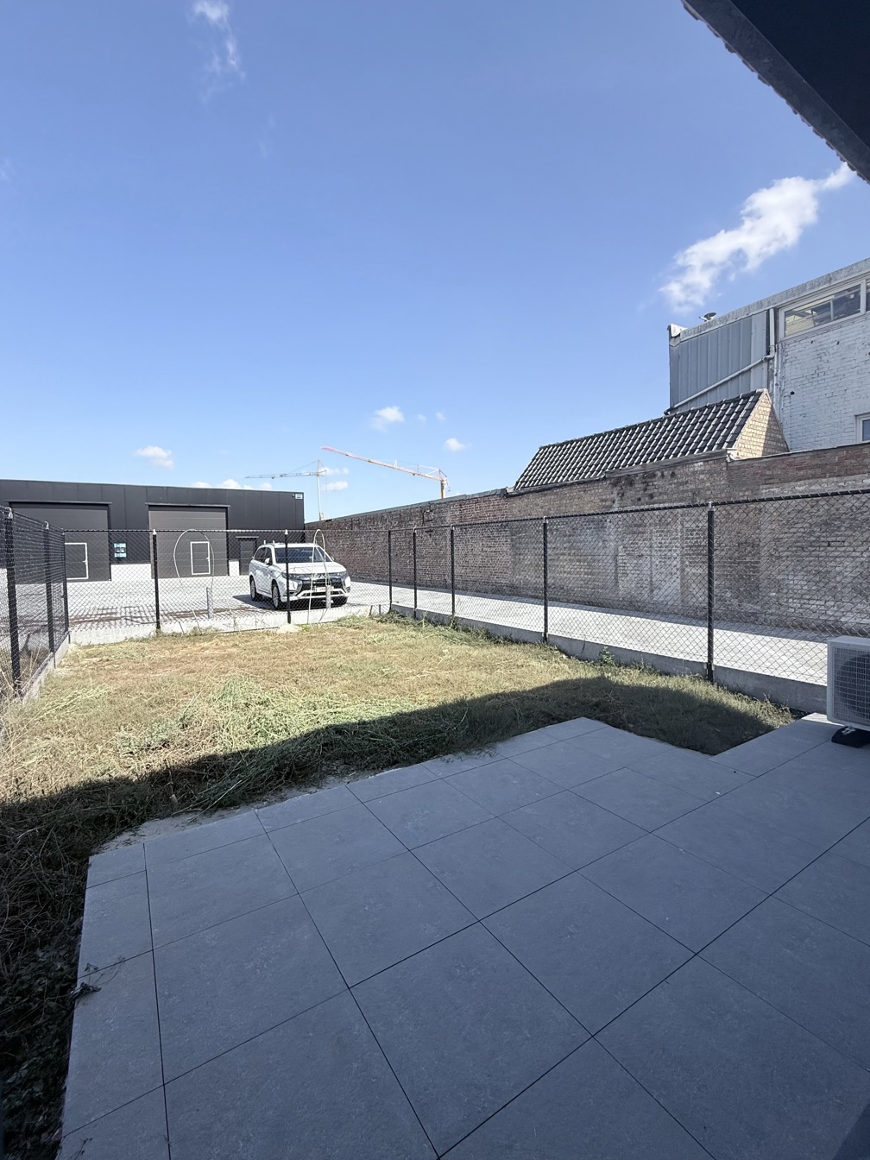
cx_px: 426
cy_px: 572
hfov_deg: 81.7
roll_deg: +0.2
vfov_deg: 98.2
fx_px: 503
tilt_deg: -1.8
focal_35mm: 15
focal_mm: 2.22
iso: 50
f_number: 2.2
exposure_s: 1/1613
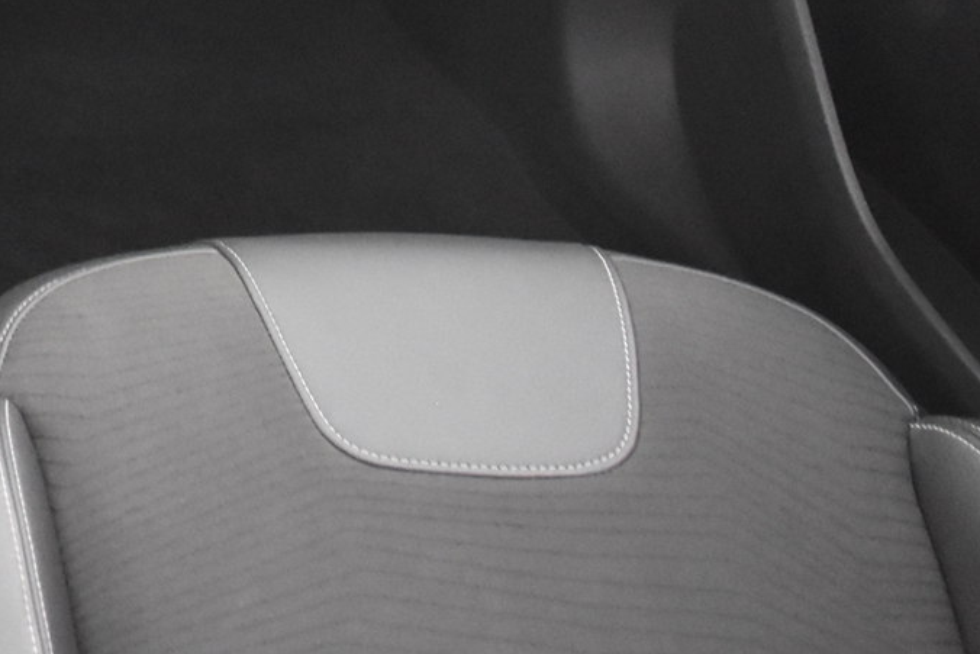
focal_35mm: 72
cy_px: -238
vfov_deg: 17.5
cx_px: -351
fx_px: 1972
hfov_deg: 23.9
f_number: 2.8
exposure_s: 1/25
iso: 6400
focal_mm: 17
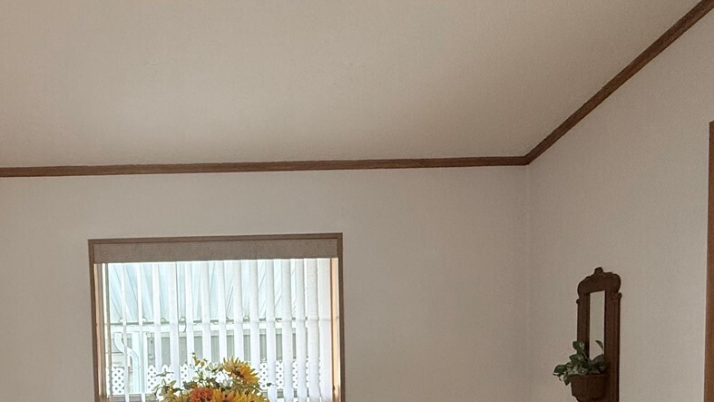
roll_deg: +1.8
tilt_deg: -3.0
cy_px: 399
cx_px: 203
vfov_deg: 34.5
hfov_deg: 60.1
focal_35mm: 31
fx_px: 587
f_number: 2.2
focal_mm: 2.22
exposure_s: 1/99
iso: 250
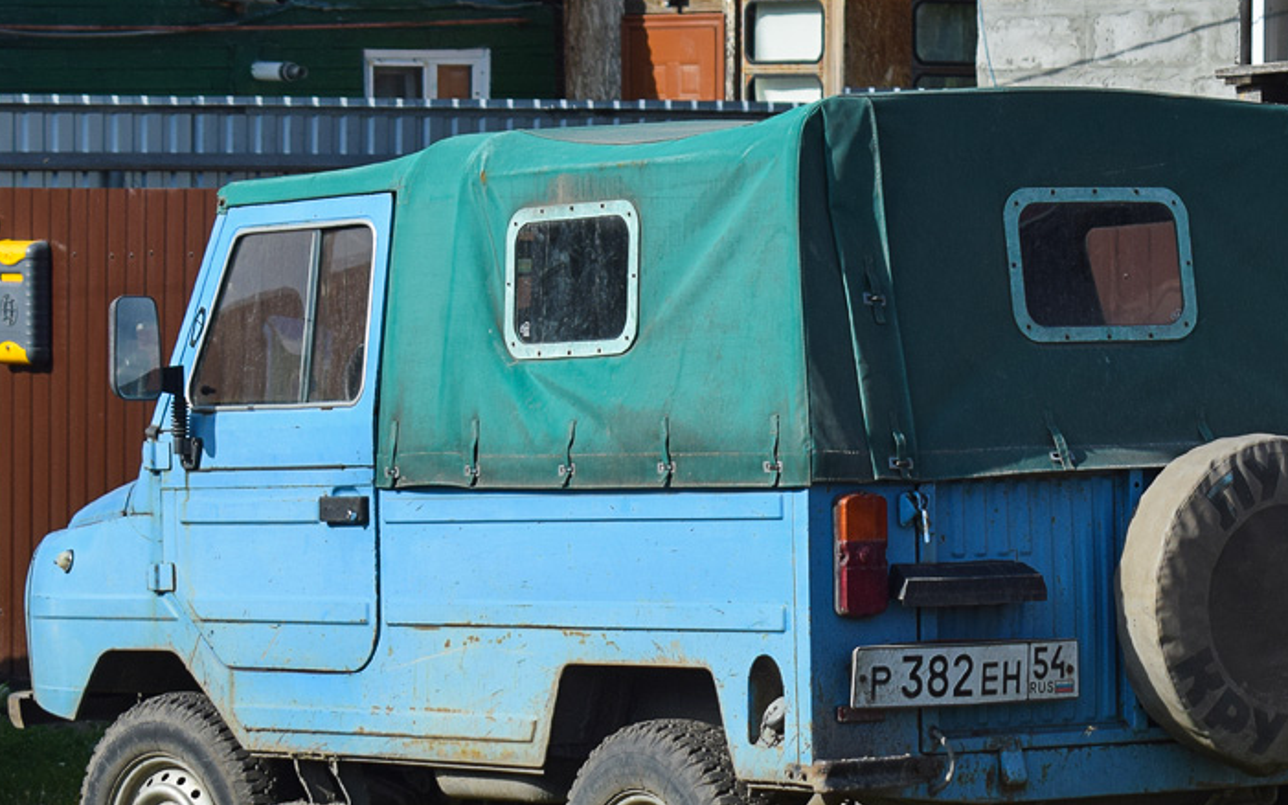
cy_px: 414
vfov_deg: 9.6
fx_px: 4774
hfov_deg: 15.4
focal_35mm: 136
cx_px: 724
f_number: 6.3
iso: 200
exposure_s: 1/800
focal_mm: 52
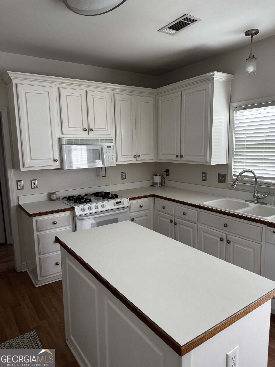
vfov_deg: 71.6
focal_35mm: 24
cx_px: 138
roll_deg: +0.6
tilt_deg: -7.7
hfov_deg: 56.8
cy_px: 184
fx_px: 254
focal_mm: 6.76
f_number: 1.78
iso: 200
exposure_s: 1/121
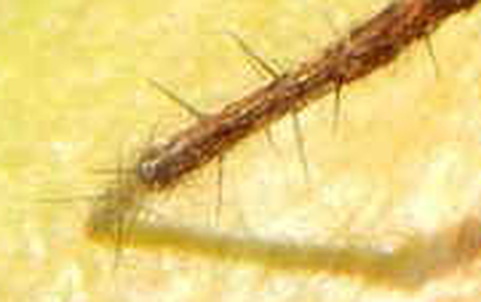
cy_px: -200
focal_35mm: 914
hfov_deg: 2.3
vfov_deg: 1.4
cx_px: 763
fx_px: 11996
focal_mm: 32.8
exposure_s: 1/250
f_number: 5.3
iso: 125
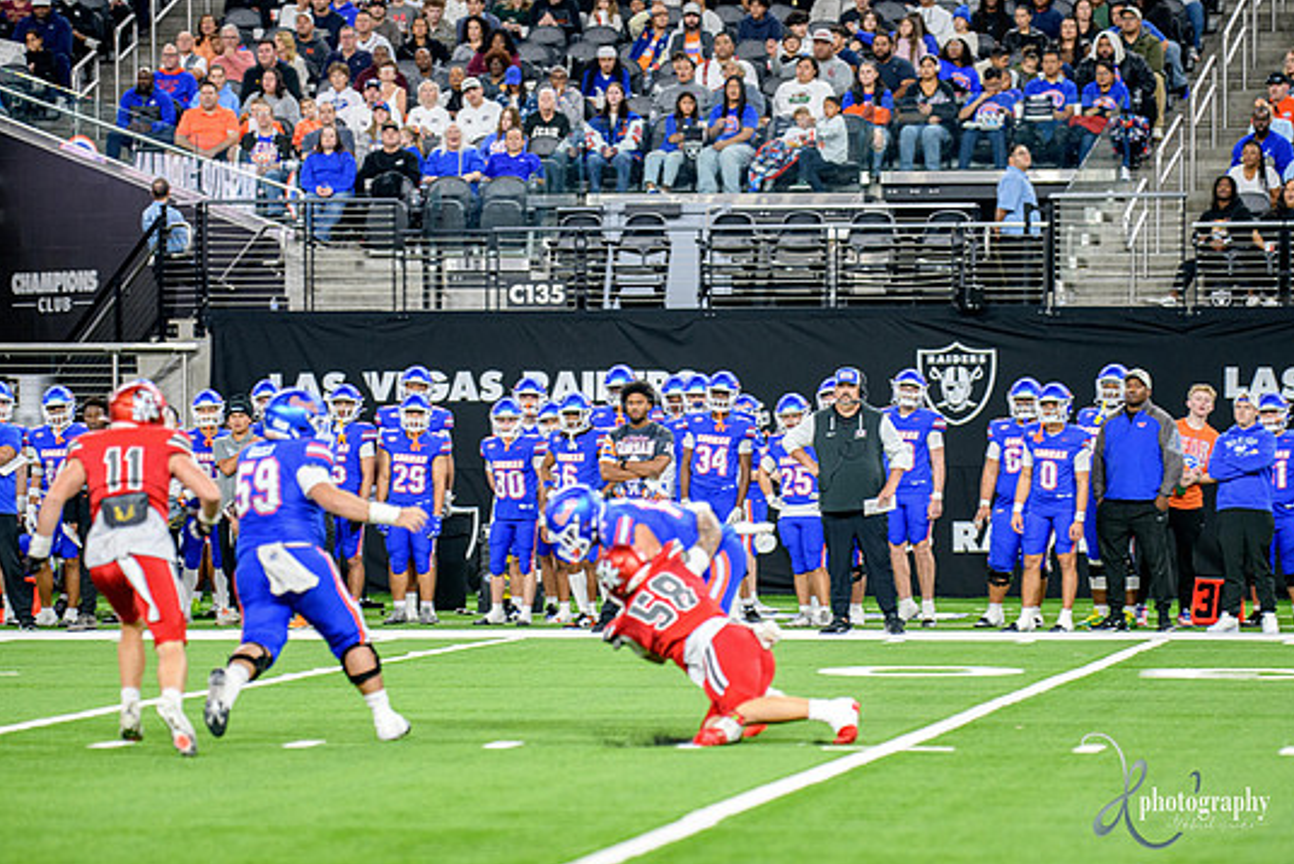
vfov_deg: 6.5
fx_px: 7588
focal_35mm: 211
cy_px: 443
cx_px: 640
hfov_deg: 9.7
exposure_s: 1/400
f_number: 2.8
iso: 1250
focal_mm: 195
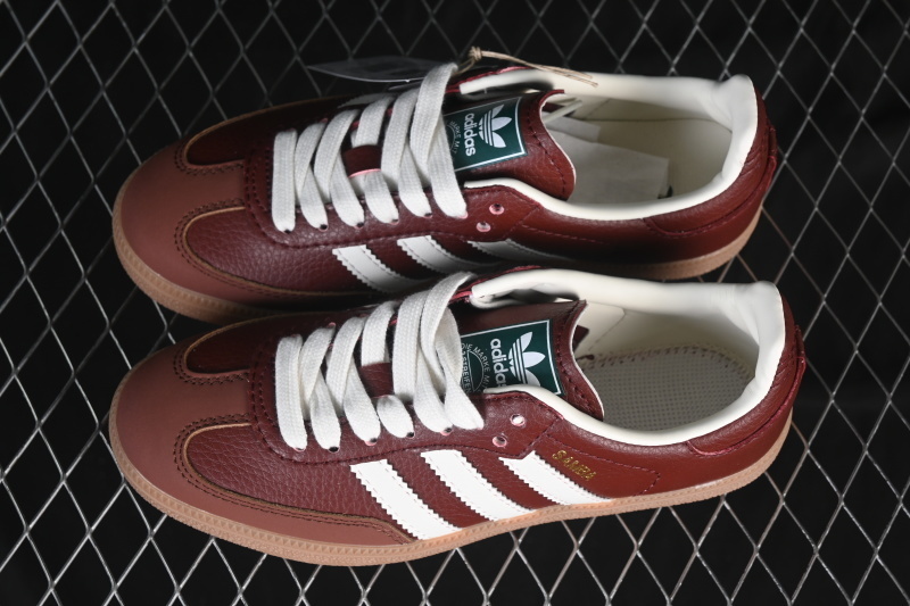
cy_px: 303
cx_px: 455
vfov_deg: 18.2
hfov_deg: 27.0
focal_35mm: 75
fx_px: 1895
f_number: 7.1
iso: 160
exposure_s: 1/60
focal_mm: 50
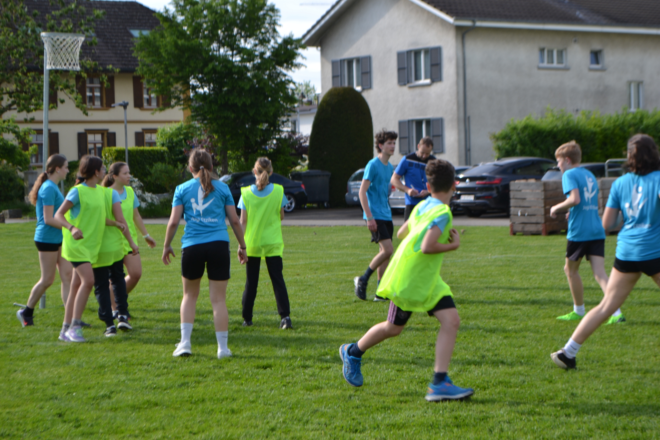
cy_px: 220
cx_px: 330
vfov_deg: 16.6
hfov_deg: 24.6
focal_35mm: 82
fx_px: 1512
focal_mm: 55
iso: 100
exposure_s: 1/200
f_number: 7.1
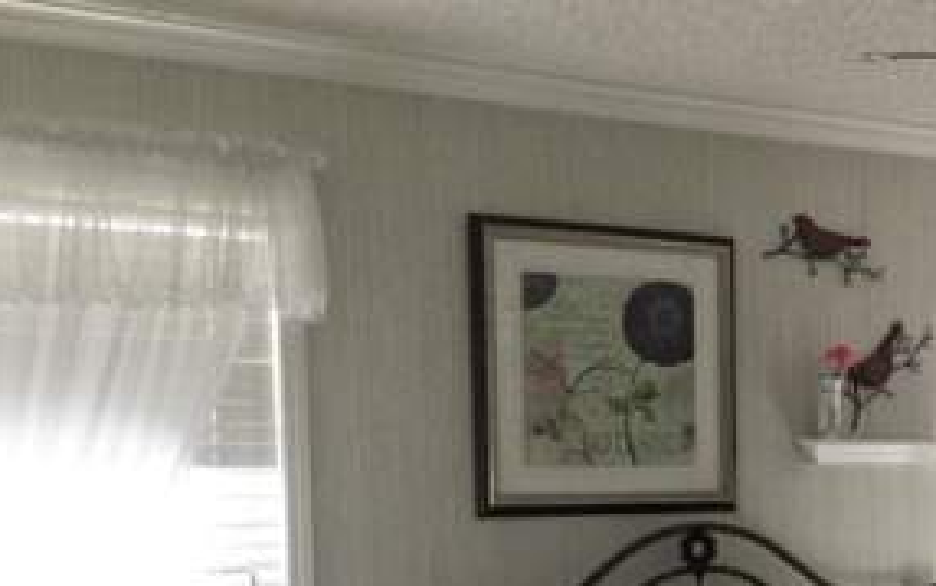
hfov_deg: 35.5
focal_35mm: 55
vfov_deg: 23.1
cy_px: 509
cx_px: 766
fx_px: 1404
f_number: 2.4
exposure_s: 1/120
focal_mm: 3.3
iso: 32
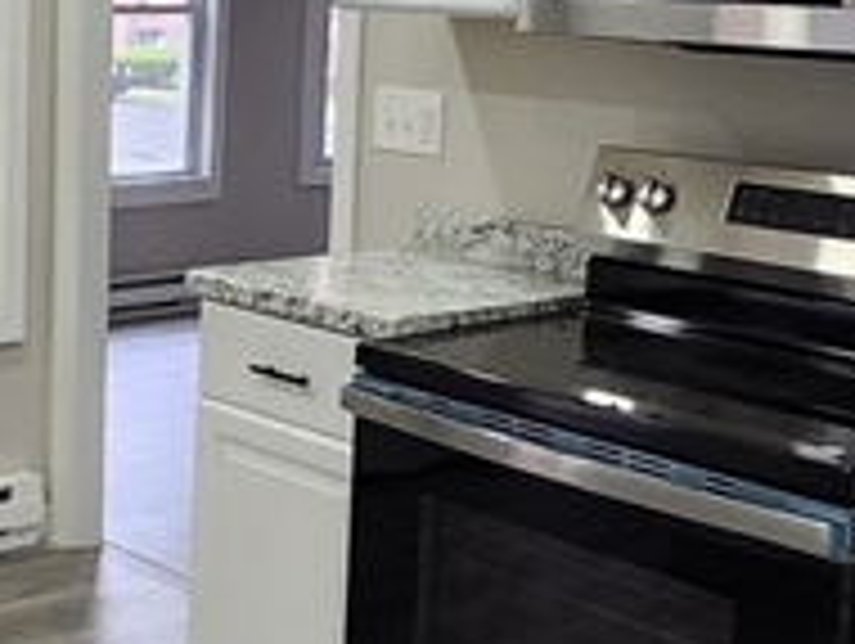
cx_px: -122
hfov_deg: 25.4
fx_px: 1731
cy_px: 23
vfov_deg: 20.5
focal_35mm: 70
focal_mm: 1.74
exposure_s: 1/60
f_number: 2.2
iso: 160
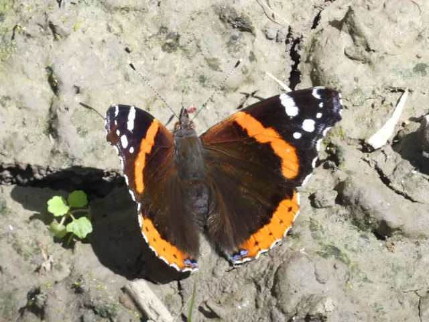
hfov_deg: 5.0
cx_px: 214
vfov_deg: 3.7
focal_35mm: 400
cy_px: 161
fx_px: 4957
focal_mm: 71.7
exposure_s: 1/80
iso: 160
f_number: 5.6
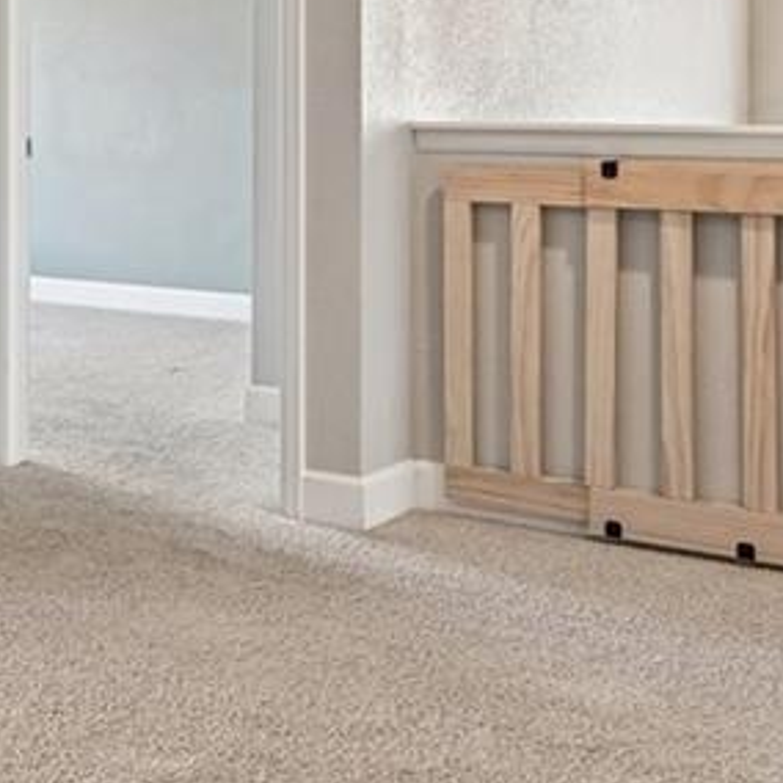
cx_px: -400
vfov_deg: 24.9
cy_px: 58
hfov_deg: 21.5
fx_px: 1715
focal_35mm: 67
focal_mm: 14
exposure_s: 1/15
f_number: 10
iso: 180
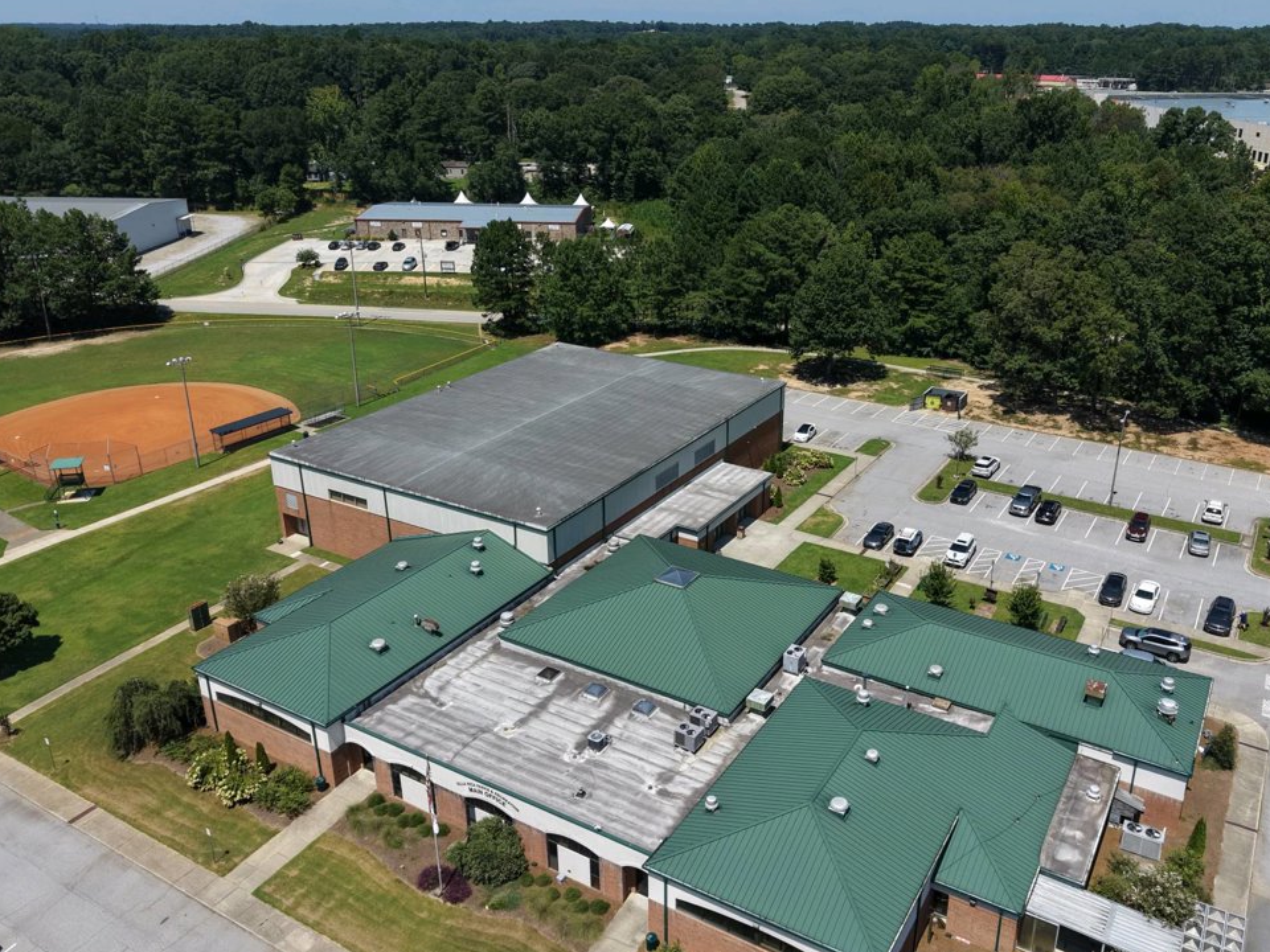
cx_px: 684
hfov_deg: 59.9
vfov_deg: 46.8
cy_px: 456
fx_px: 1101
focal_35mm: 30
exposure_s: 1/6000
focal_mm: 8.67
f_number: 1.8
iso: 170
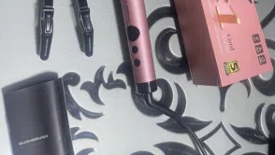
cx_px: 138
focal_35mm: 37
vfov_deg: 28.2
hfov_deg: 54.0
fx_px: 270
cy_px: -28
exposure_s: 1/50
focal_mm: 5.1
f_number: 1.6
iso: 100
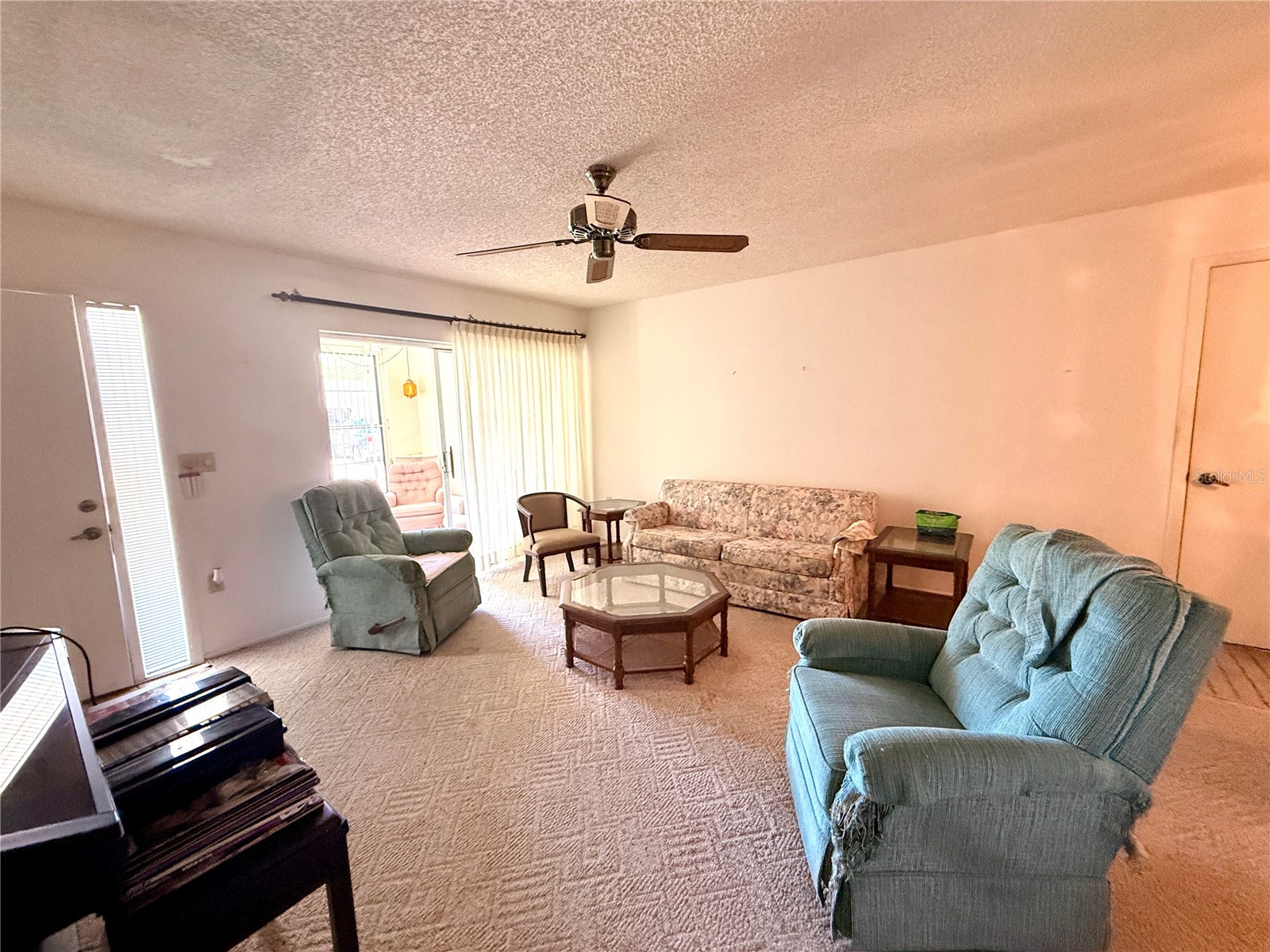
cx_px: 635
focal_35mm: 14
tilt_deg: -6.3
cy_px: 476
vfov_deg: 85.7
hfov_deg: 102.1
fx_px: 514
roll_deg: +1.7
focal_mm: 2.22
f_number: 2.2
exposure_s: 1/120
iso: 320
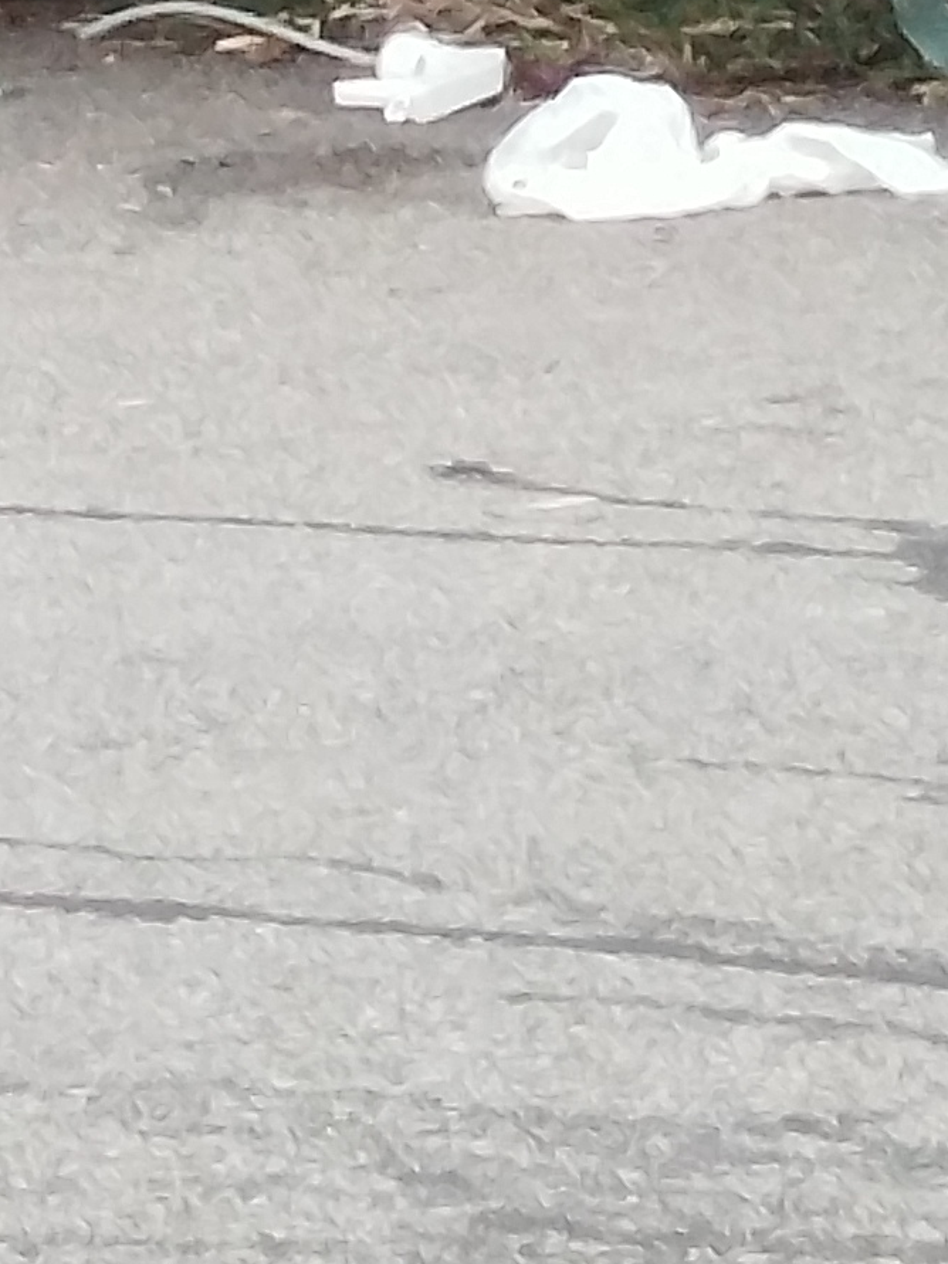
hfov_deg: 7.7
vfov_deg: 9.8
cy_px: -816
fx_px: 7049
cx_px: 250
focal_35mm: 193
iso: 160
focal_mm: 5.31
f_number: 1.7
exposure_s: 1/40
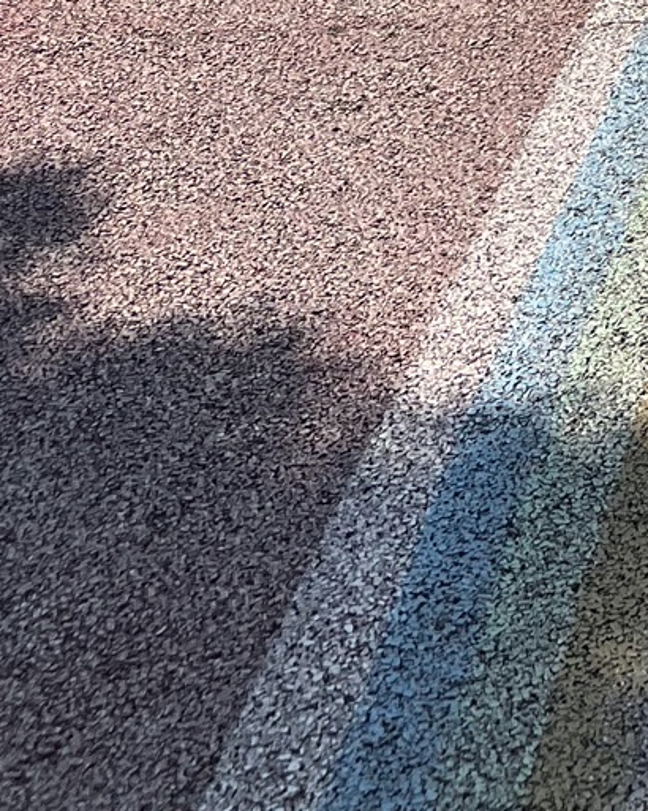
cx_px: 1113
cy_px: -692
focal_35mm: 99
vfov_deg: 16.1
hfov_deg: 14.0
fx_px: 2375
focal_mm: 5.7
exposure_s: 1/4831
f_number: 1.5
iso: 50
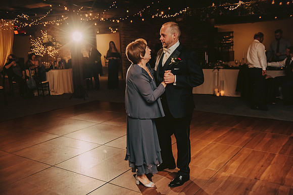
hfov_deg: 50.7
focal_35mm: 38
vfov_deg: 35.1
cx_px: 146
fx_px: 309
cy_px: 98
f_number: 3.2
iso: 2000
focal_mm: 38
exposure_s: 1/200
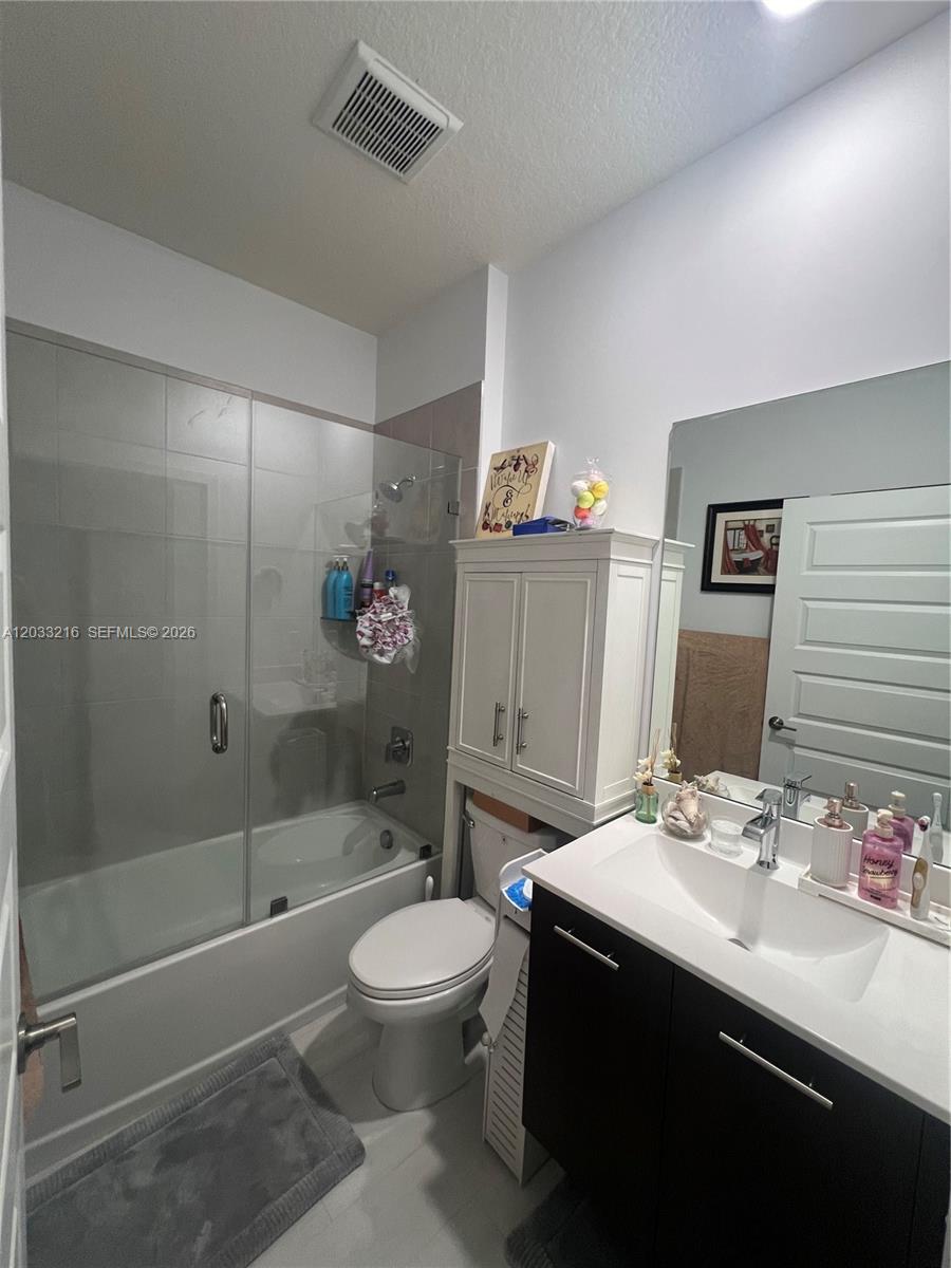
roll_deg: -2.0
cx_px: 476
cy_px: 634
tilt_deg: -4.7
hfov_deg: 89.9
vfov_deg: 106.2
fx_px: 476
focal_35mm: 13
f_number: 1.8
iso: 160
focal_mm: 1.57
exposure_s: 1/60
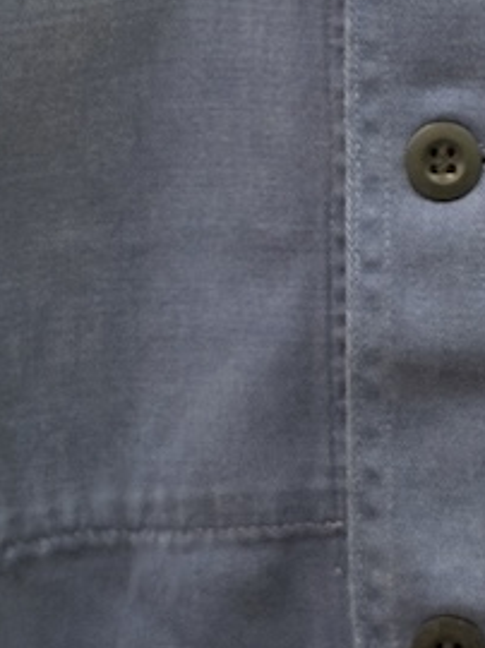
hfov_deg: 7.8
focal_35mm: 190
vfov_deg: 10.1
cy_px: -294
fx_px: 3555
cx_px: 439
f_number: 1.78
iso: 640
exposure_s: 1/20
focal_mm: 6.76
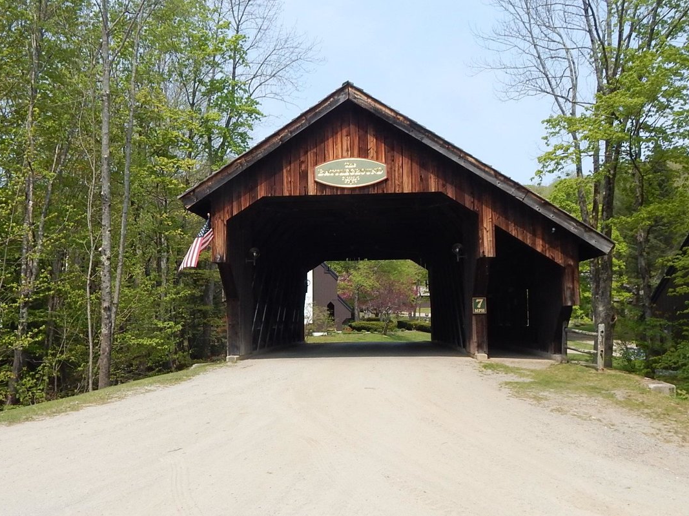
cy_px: 273
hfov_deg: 55.3
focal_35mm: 33
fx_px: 657
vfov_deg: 42.9
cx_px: 328
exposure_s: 1/1250
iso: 125
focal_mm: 4
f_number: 6
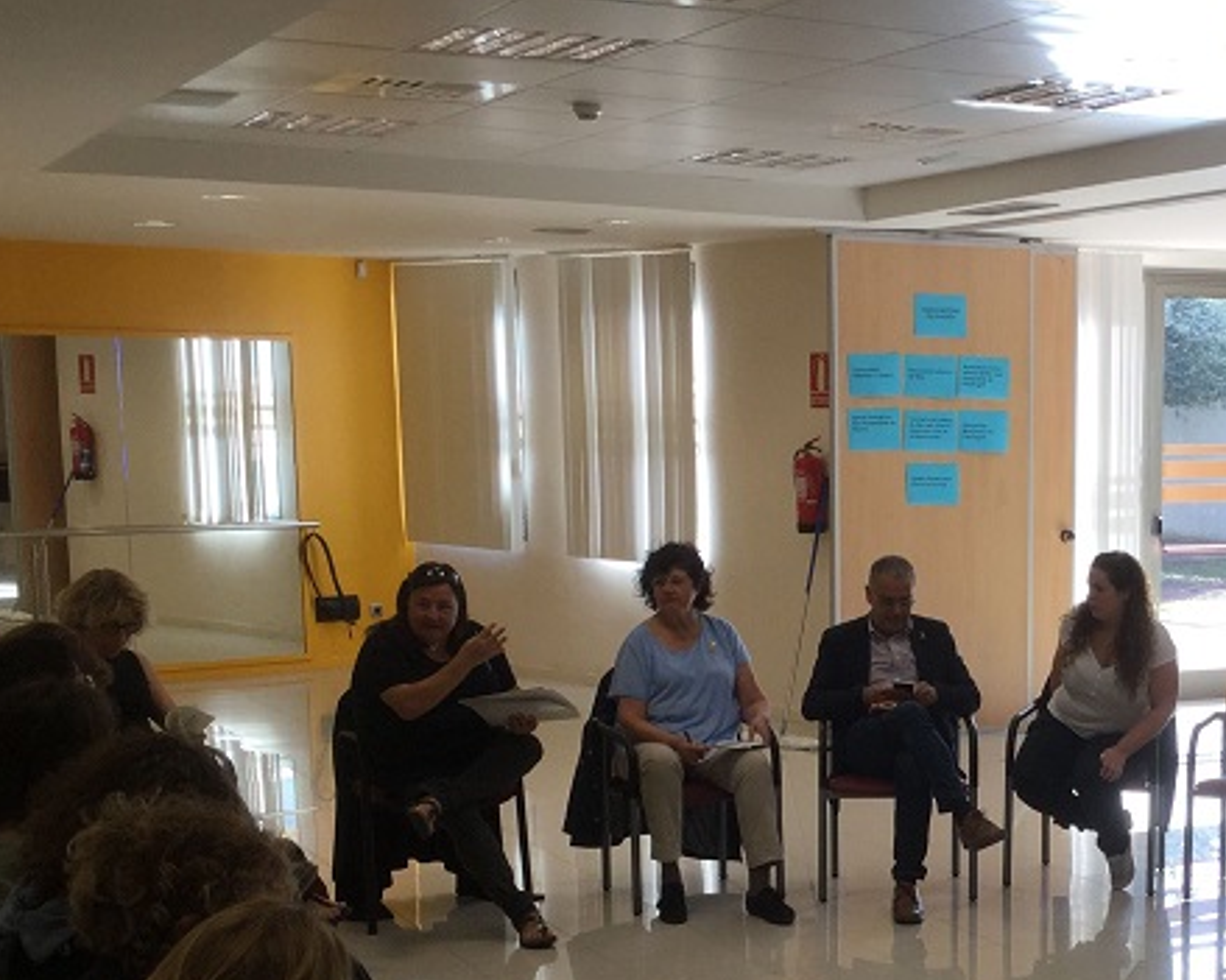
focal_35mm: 62
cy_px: 800
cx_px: 989
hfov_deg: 29.8
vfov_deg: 24.2
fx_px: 2249
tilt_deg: -11.4
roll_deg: -1.8
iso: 25
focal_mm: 3.3
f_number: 2.4
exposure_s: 1/100
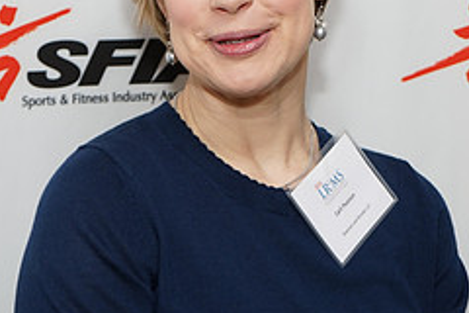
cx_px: 225
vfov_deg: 9.1
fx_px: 1954
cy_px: 28
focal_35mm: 150
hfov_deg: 13.7
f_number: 5.6
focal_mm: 62
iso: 400
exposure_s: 1/100
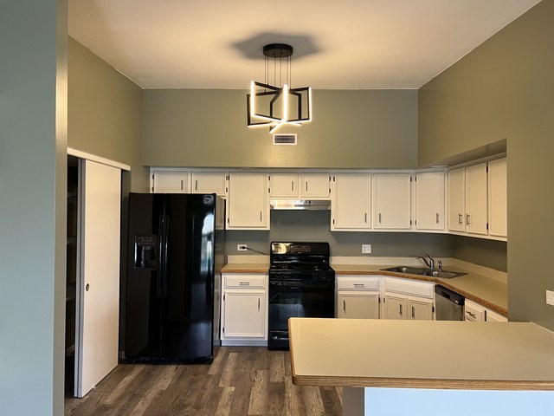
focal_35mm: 26
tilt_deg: +0.8
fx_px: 416
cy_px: 208
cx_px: 277
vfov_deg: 53.1
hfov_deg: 67.3
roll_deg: -0.1
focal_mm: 5.7
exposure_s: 1/60
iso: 100
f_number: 1.5
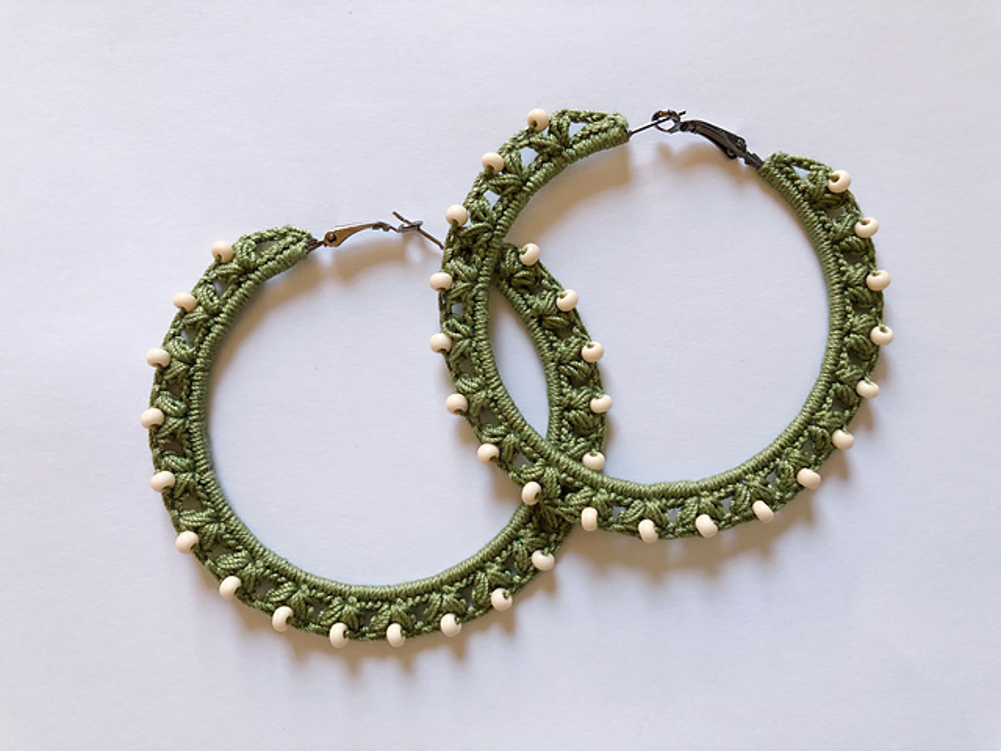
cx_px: 500
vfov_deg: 49.7
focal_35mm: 28
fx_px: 810
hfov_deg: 63.4
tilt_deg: -83.5
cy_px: 376
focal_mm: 3.99
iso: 32
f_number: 1.8
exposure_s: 1/30
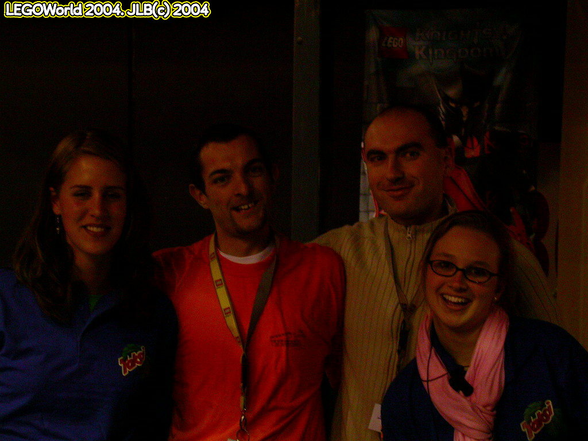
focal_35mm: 83
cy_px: 220
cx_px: 294
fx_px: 1410
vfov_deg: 17.8
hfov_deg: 23.6
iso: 400
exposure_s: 1/30
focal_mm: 17.3
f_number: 3.6
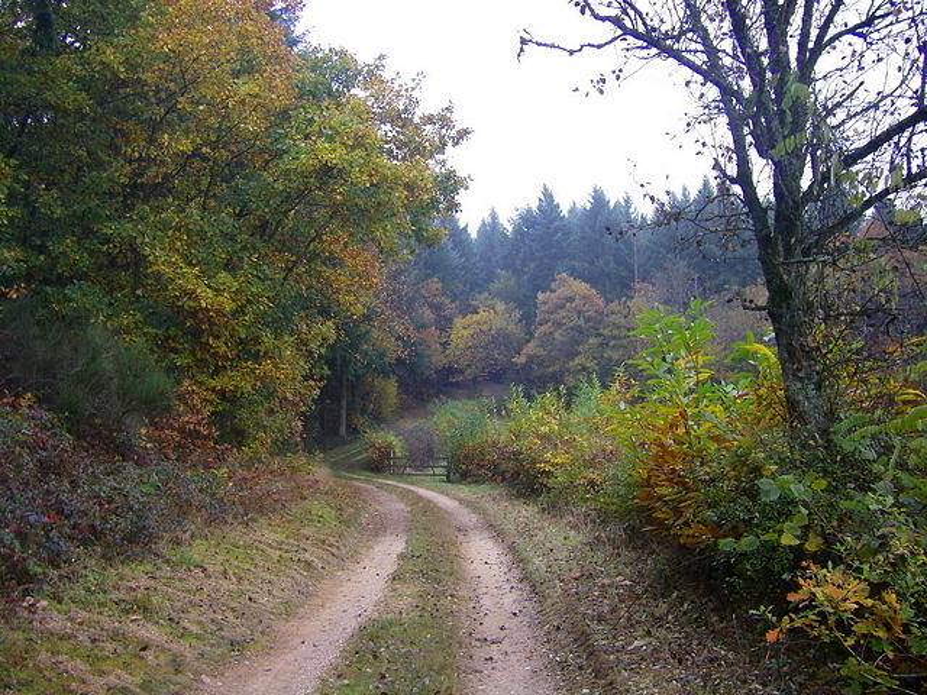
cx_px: 464
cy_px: 348
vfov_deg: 37.7
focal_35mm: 38
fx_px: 1018
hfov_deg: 49.0
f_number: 3.5
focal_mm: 6.3
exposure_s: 1/100
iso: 80
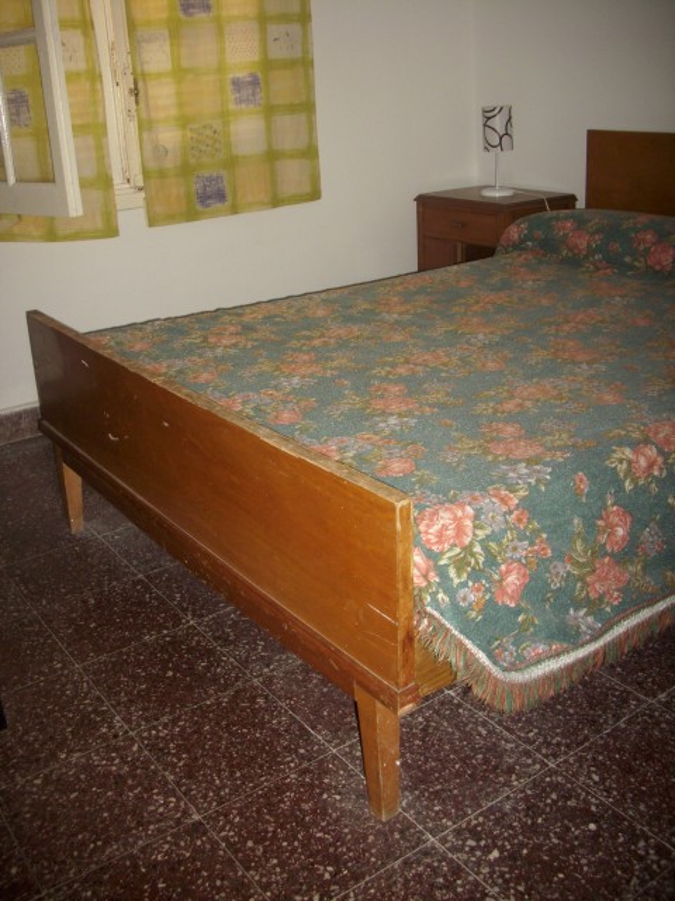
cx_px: 338
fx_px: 806
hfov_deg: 45.4
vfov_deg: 58.4
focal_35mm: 31
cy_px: 450
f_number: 2.8
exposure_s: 1/30
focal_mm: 6.2
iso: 100
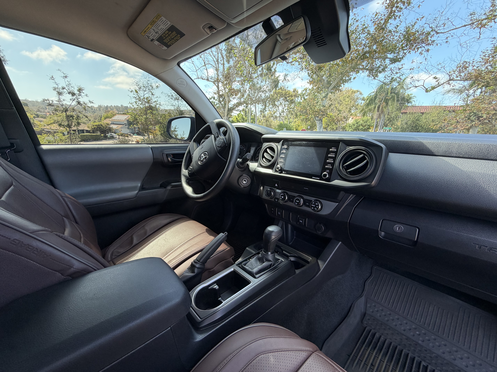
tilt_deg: -16.0
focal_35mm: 14
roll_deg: -2.6
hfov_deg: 102.1
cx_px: 248
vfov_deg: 85.7
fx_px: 201
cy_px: 186
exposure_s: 1/121
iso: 80
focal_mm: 2.22
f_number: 2.2
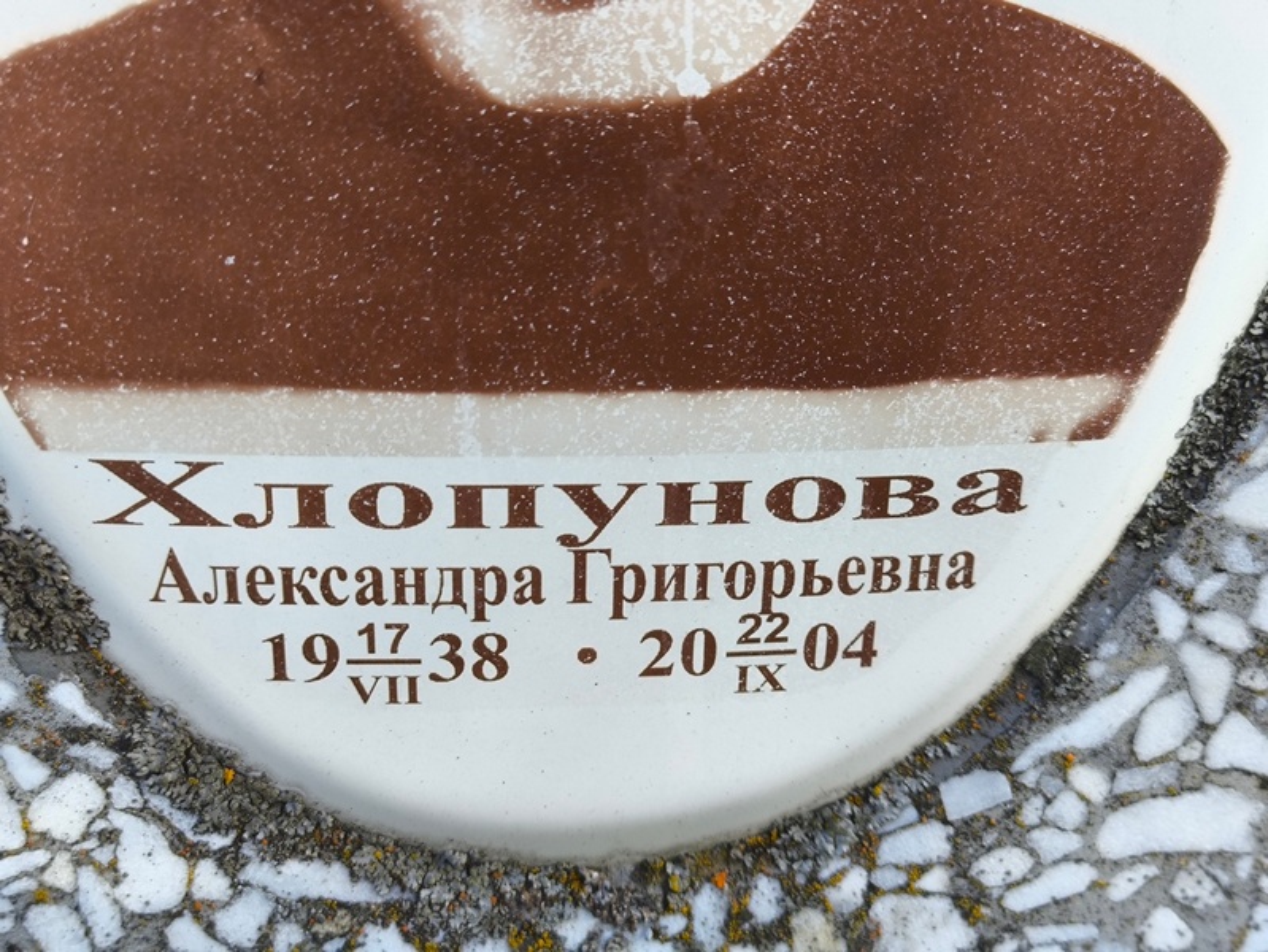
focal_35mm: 50
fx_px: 1832
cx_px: 634
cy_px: 476
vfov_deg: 29.1
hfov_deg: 38.2
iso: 50
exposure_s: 1/140
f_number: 1.7
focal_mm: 4.71
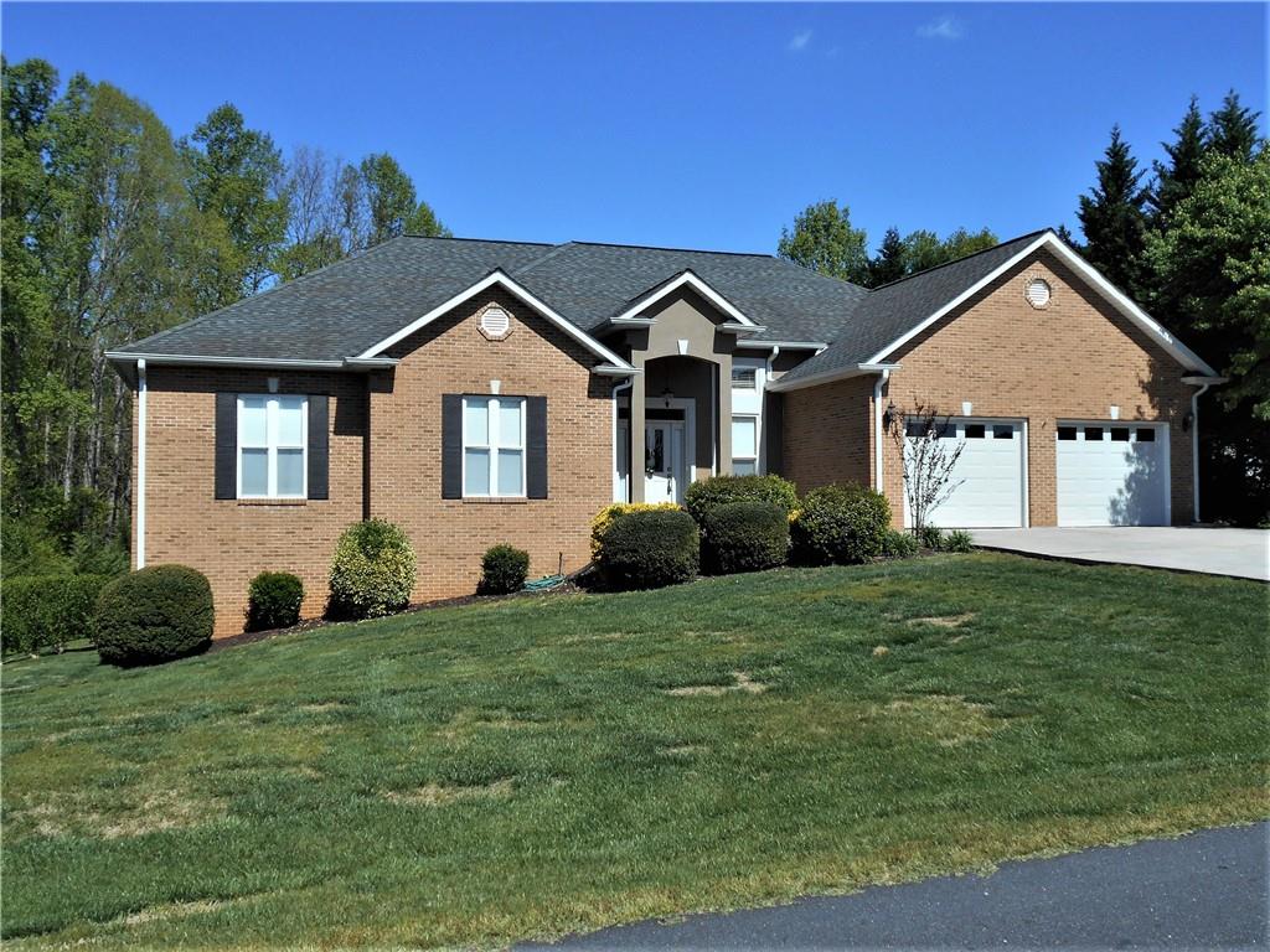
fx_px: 1174
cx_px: 635
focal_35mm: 32
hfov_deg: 56.8
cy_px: 476
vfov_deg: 44.2
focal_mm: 5.8
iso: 80
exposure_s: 1/1250
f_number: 3.6
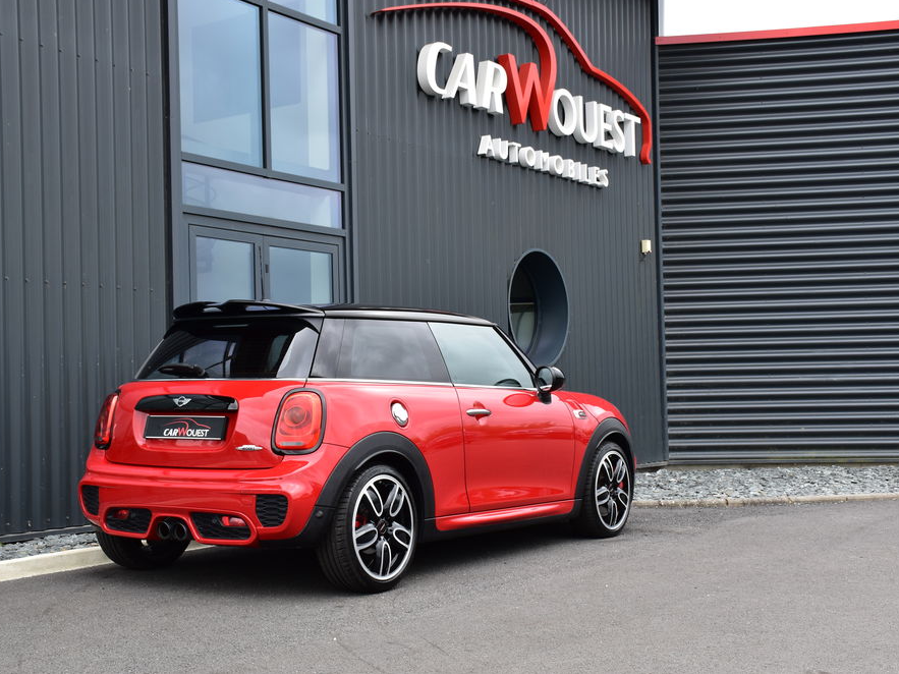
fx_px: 1272
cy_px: 335
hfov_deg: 38.9
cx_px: 412
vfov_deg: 29.7
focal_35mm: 49
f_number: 9
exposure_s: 1/125
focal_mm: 30
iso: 400
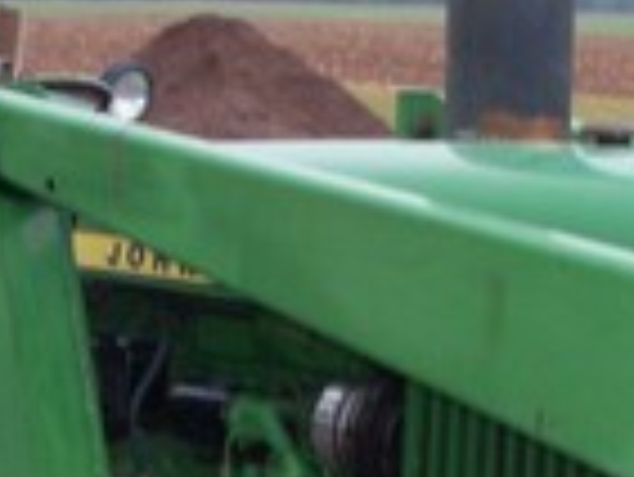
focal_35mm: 135
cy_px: 549
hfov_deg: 14.6
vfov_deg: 10.8
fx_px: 2475
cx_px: 225
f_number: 3
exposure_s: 1/60
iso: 64
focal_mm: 6.3
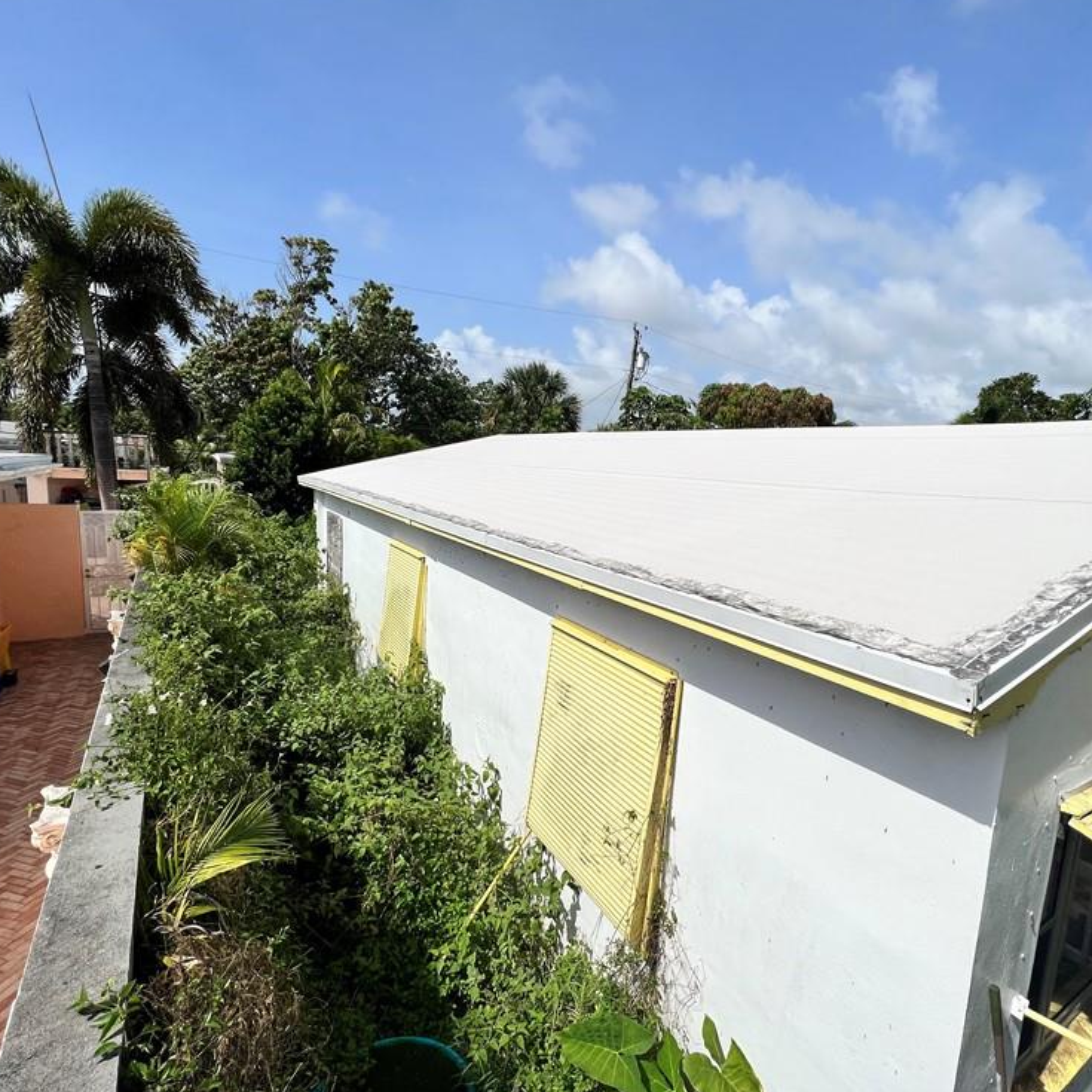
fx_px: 571
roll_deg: -1.9
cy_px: 550
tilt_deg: -7.6
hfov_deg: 87.4
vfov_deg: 87.4
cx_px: 571
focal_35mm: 16
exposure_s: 1/4785
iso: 32
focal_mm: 1.57
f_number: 1.8
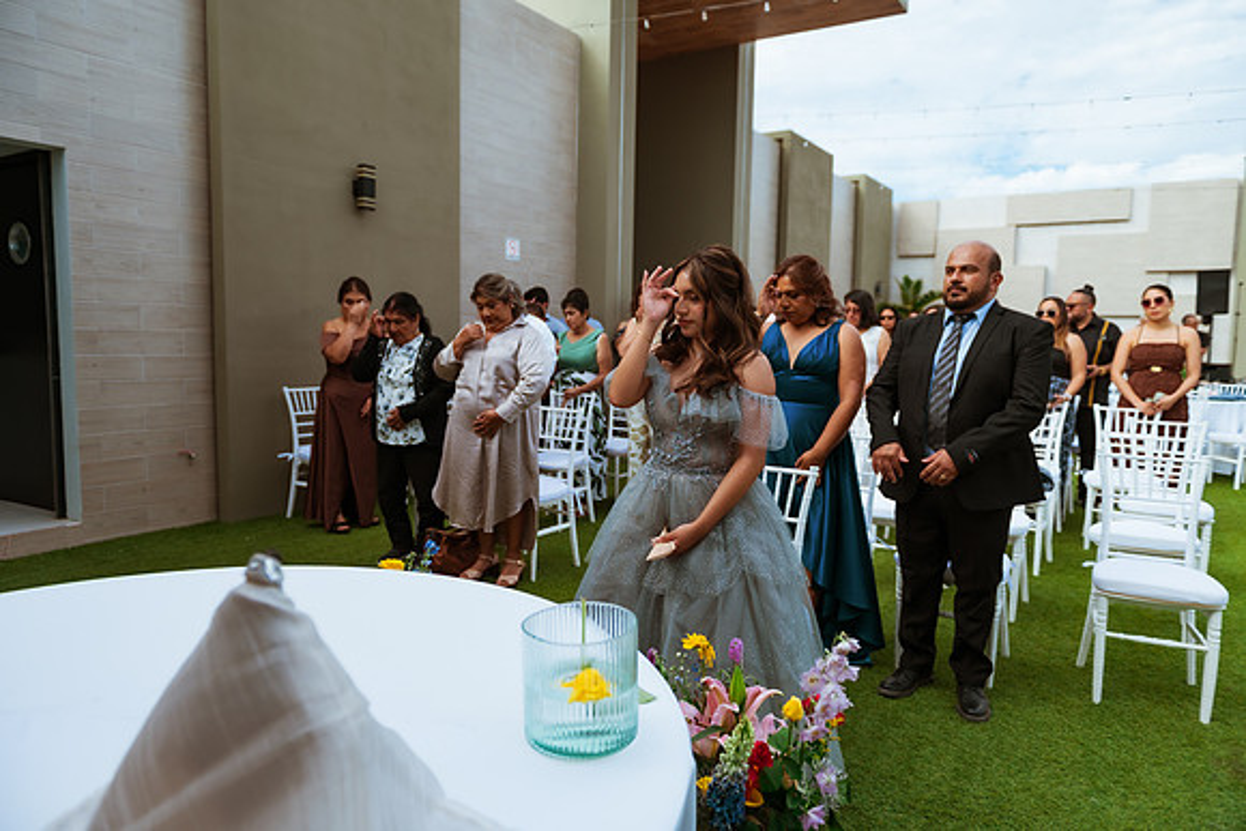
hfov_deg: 73.7
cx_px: 623
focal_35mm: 24
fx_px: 831
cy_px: 416
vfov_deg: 53.2
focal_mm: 24
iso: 100
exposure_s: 1/1250
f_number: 2.8
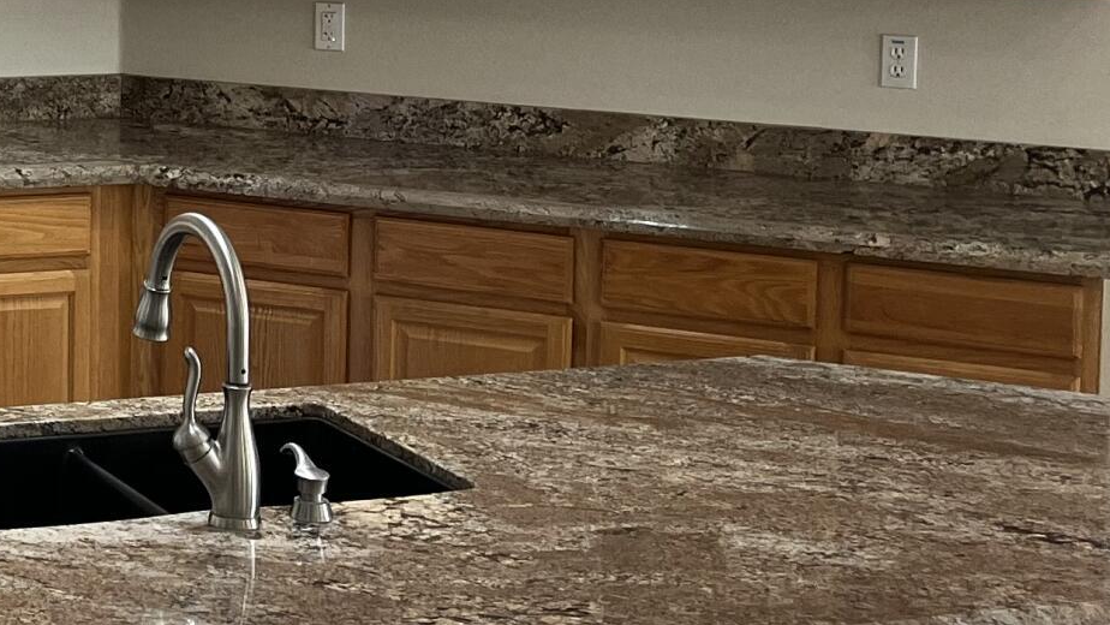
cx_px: -269
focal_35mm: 92
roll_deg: -0.5
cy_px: -136
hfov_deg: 21.3
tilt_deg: -4.2
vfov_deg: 12.8
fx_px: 2708
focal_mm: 5.1
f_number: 1.6
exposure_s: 1/120
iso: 100
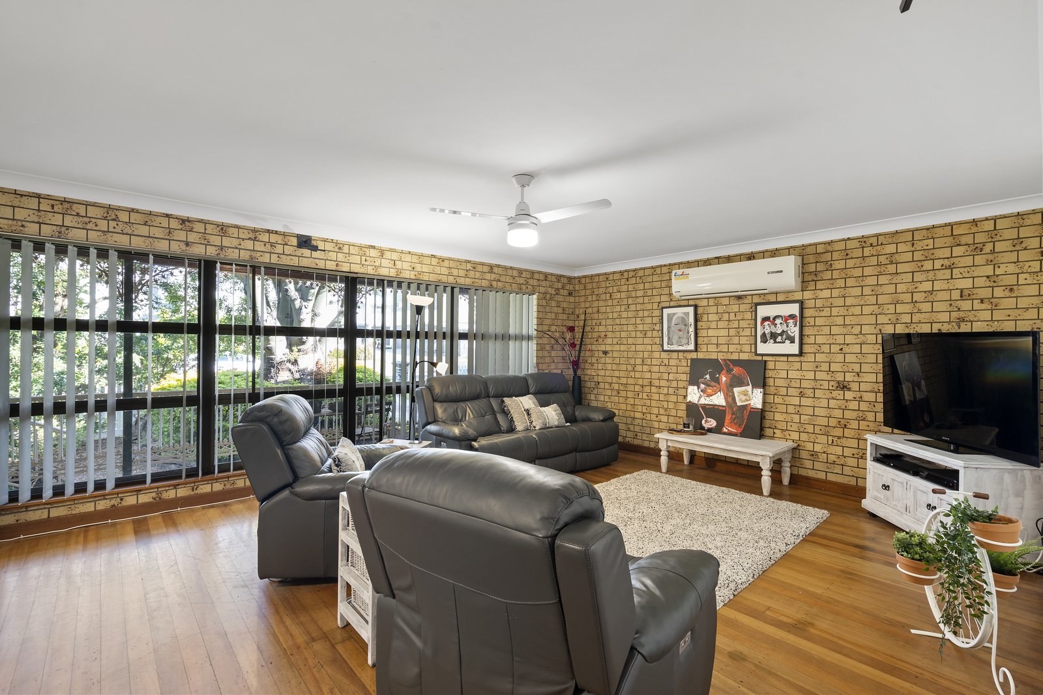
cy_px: 348
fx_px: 464
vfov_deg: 73.8
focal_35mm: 16
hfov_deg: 96.7
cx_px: 522
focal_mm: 16
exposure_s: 1/1.25
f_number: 9
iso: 640
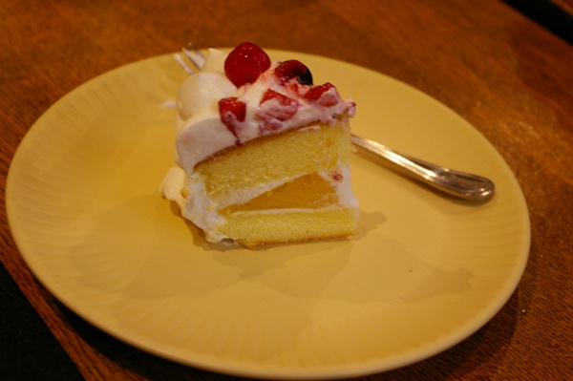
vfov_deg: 16.5
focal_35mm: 82
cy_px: 190
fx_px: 1312
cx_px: 286
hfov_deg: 24.6
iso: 400
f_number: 5.6
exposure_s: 1/15
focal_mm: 55
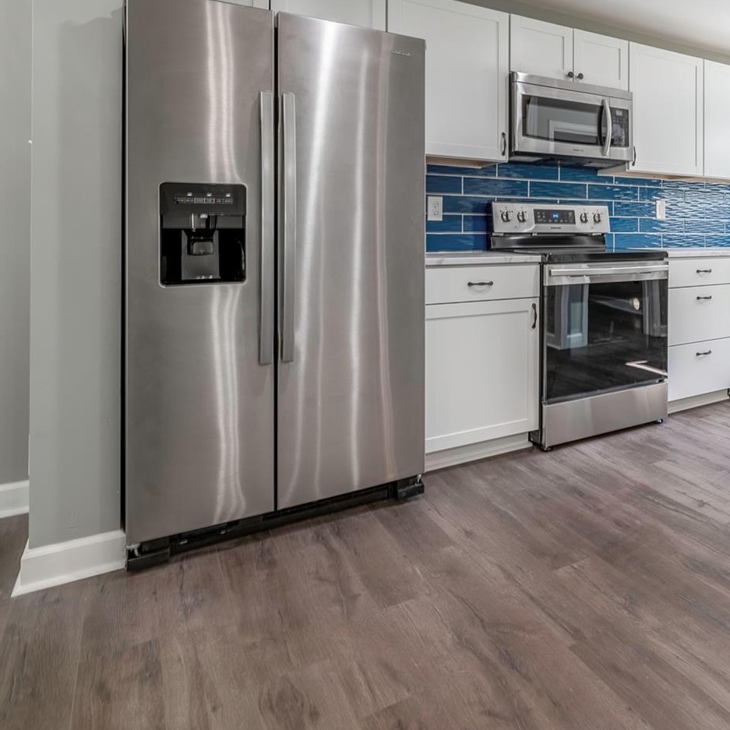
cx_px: 640
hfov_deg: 54.2
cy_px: 219
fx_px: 620
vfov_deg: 58.9
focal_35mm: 26
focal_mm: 14
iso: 250
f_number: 5.6
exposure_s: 1/400
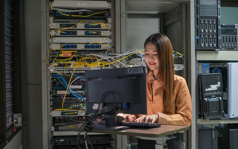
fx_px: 337
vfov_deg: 24.9
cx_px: 117
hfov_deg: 38.9
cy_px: 80
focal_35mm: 52
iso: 400
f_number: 2.8
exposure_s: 1/30
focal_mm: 50
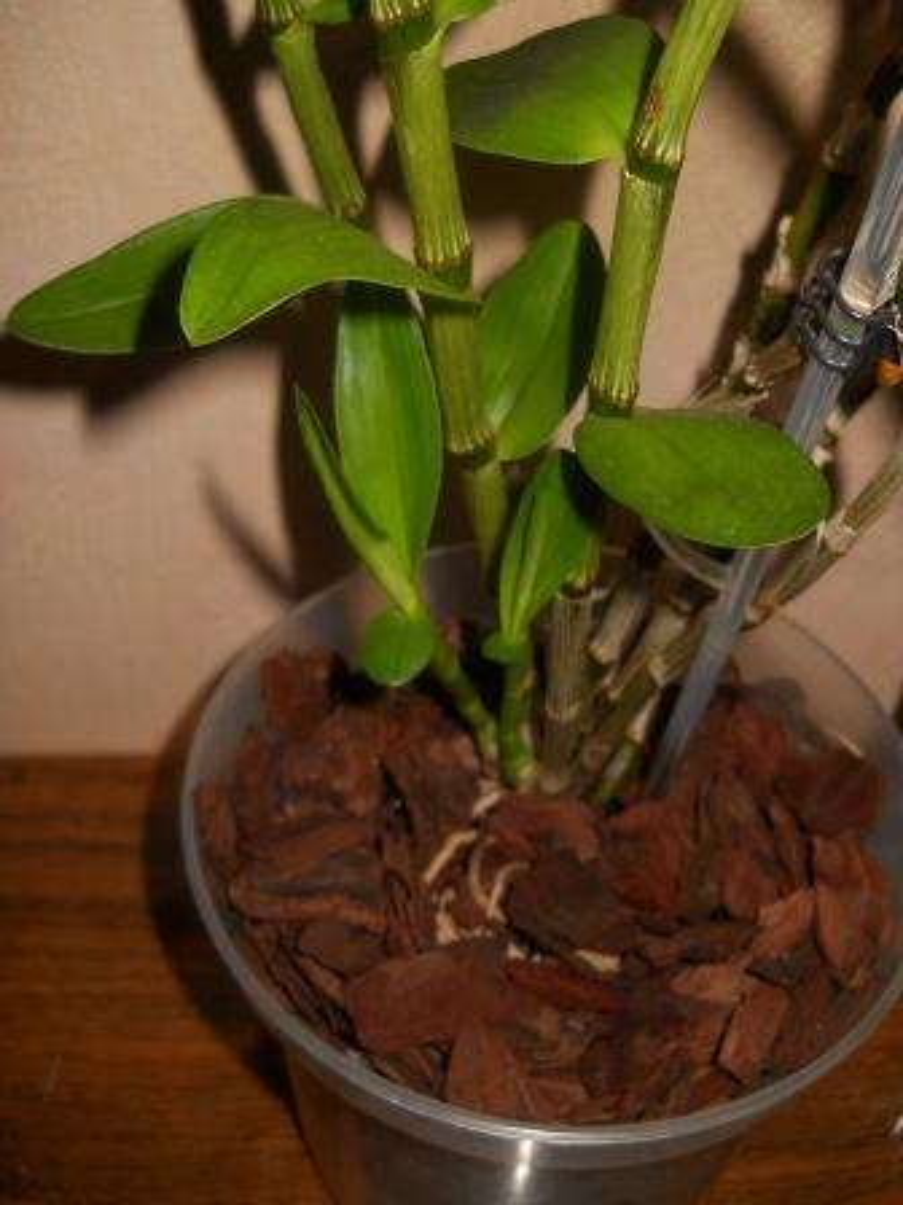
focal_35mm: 41
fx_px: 1426
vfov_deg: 45.8
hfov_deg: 35.1
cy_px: 602
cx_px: 452
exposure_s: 1/30
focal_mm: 6.72
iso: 80
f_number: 5.5
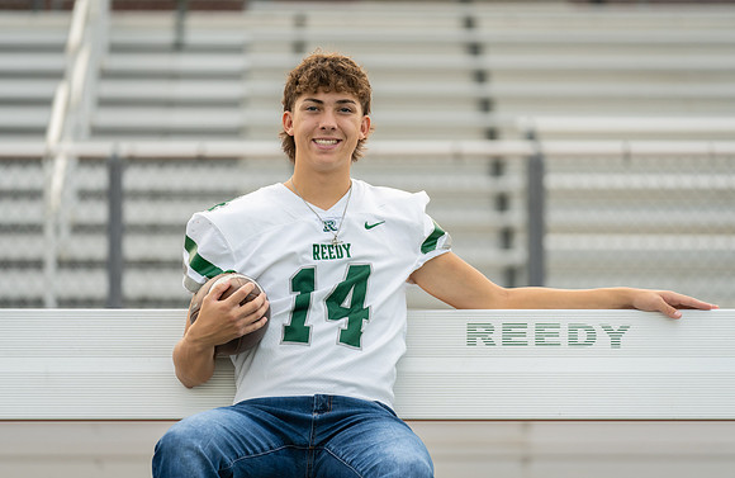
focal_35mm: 194
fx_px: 3922
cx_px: 353
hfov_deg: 10.7
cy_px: 223
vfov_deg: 7.0
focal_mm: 176
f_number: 2.8
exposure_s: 1/400
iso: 125
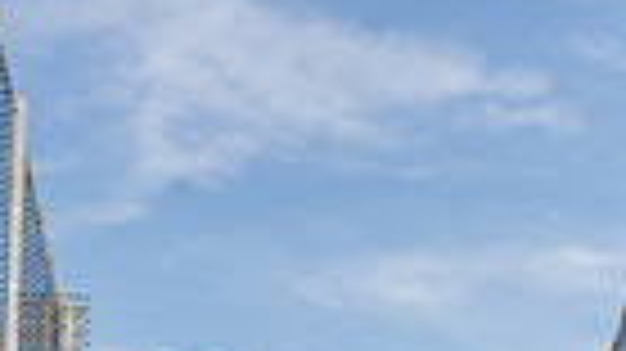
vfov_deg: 10.9
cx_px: 369
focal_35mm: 88
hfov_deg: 24.2
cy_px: 922
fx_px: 1460
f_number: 8
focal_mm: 26
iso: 160
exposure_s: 1/250
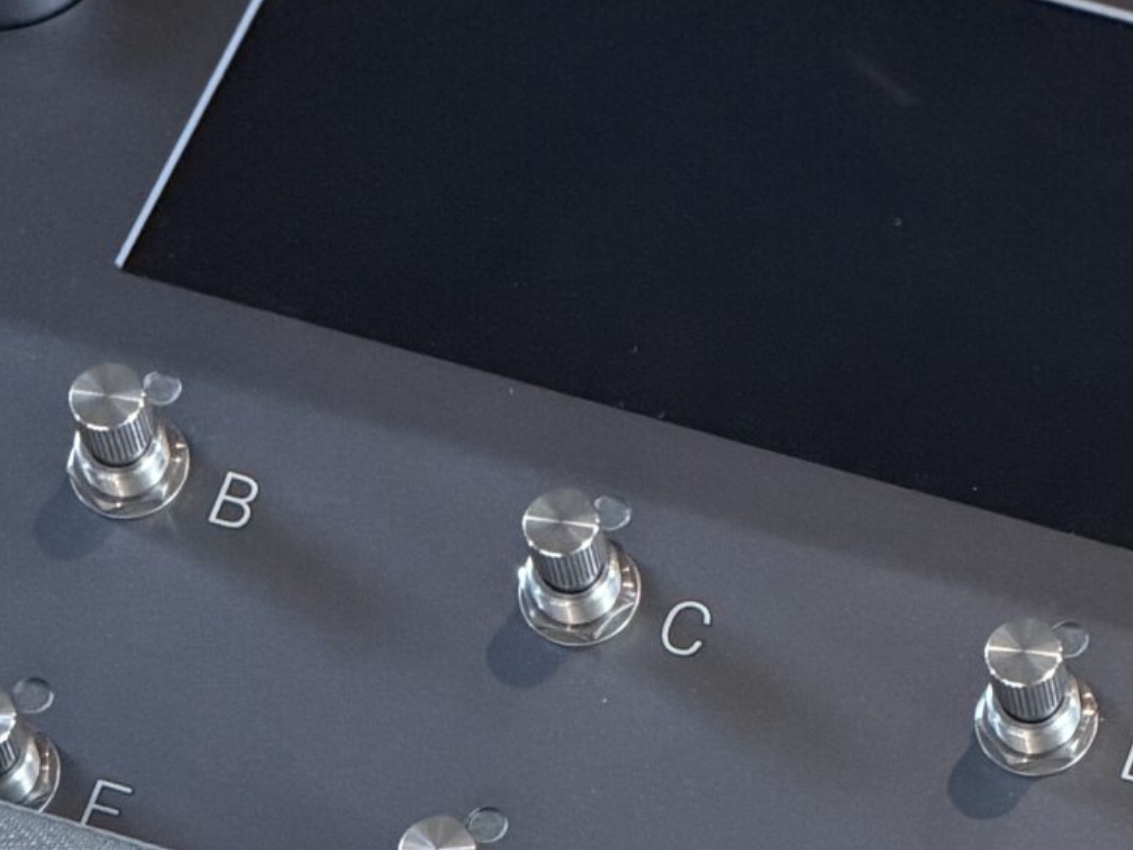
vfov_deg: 4.2
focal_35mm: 353
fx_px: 11556
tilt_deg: -53.2
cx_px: 977
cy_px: 116
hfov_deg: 5.6
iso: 500
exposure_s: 1/85
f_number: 2.8
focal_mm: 16.89
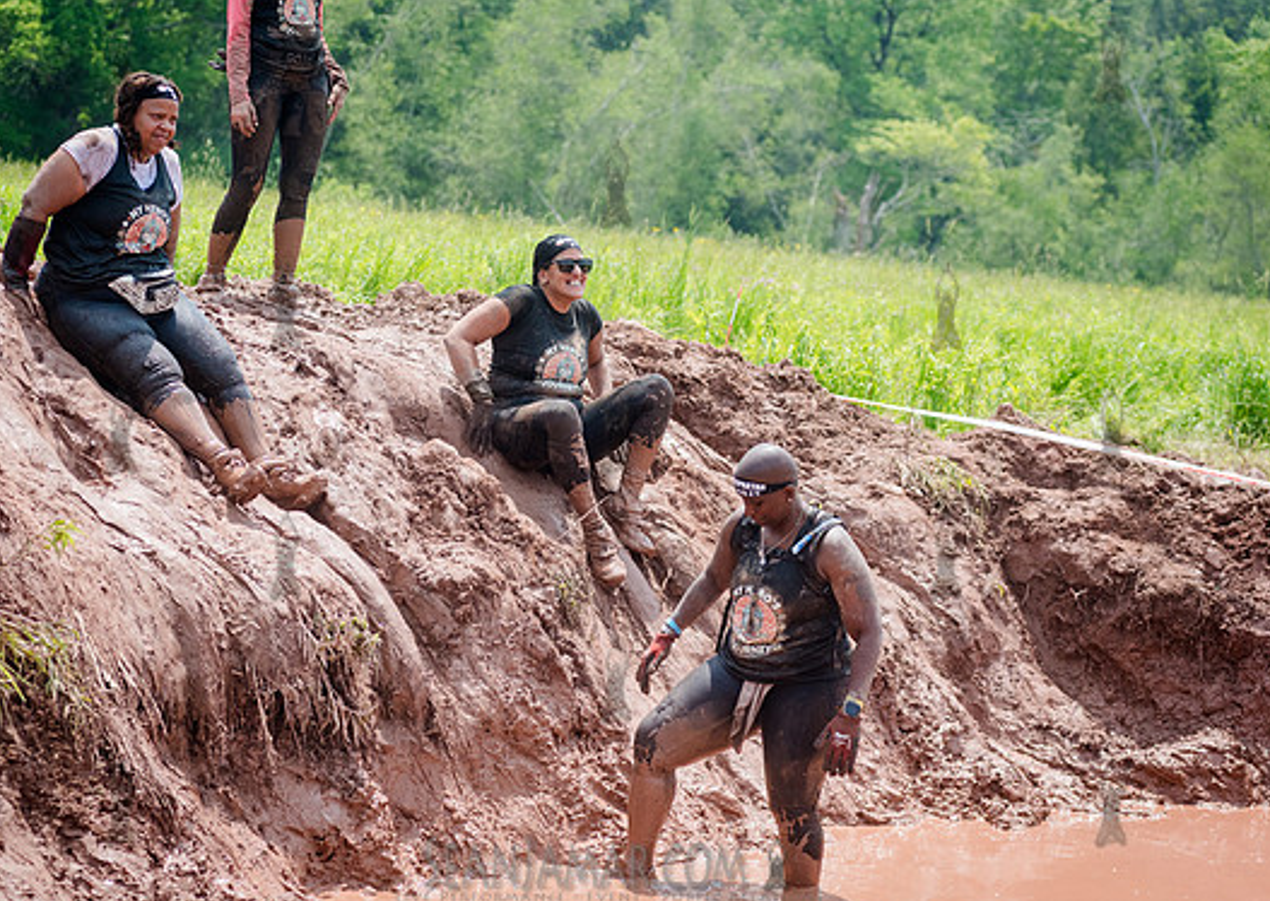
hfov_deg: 21.0
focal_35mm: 95
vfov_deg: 15.0
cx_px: 544
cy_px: 412
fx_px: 3419
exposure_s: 1/4000
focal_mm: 80
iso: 1000
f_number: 4
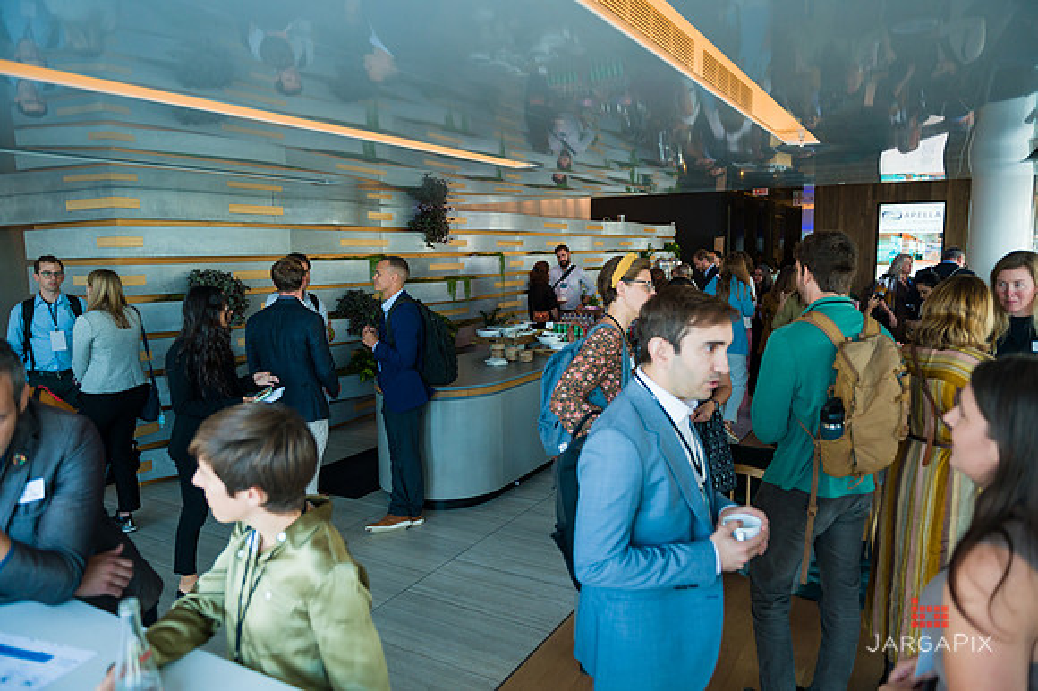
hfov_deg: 73.7
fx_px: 692
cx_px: 519
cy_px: 346
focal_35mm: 24
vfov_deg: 53.0
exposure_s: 1/400
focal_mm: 24
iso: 1000
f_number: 3.2
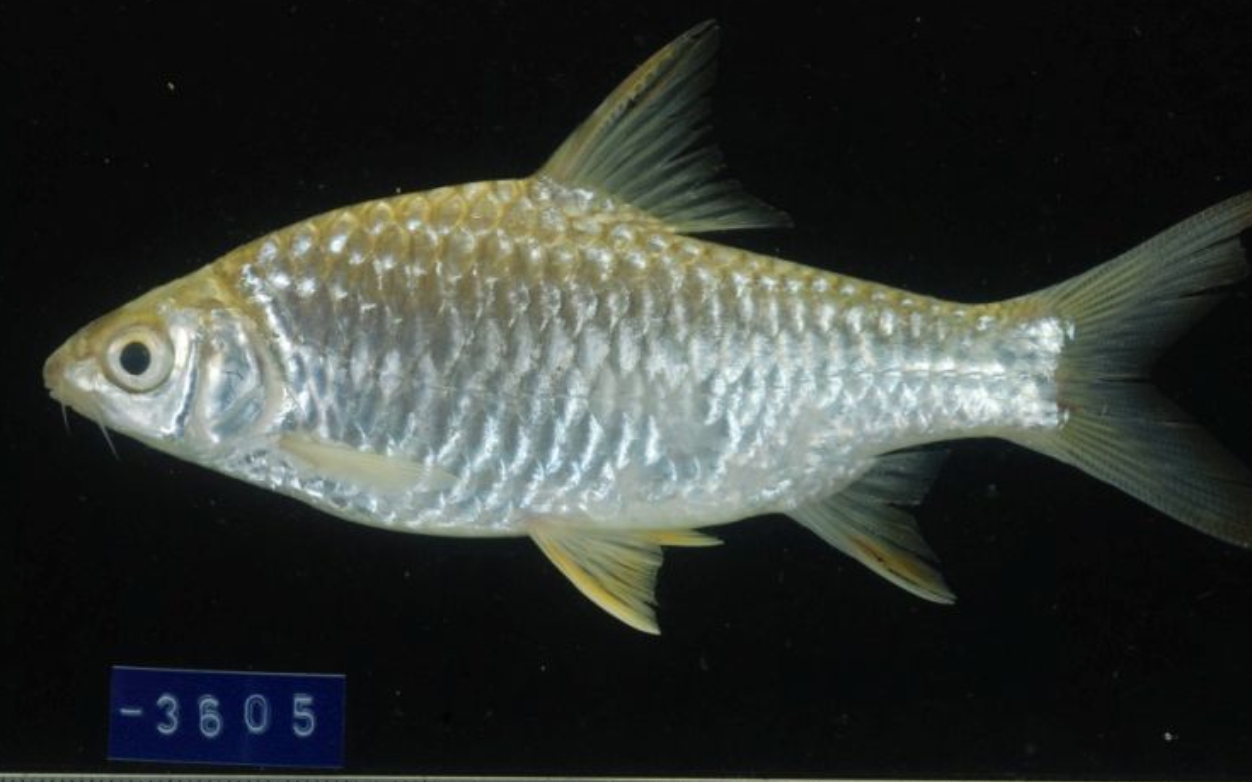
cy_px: 418
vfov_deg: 13.1
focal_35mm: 100
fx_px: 3411
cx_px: 675
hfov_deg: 20.8
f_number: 20
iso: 360
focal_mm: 60
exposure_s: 1/30
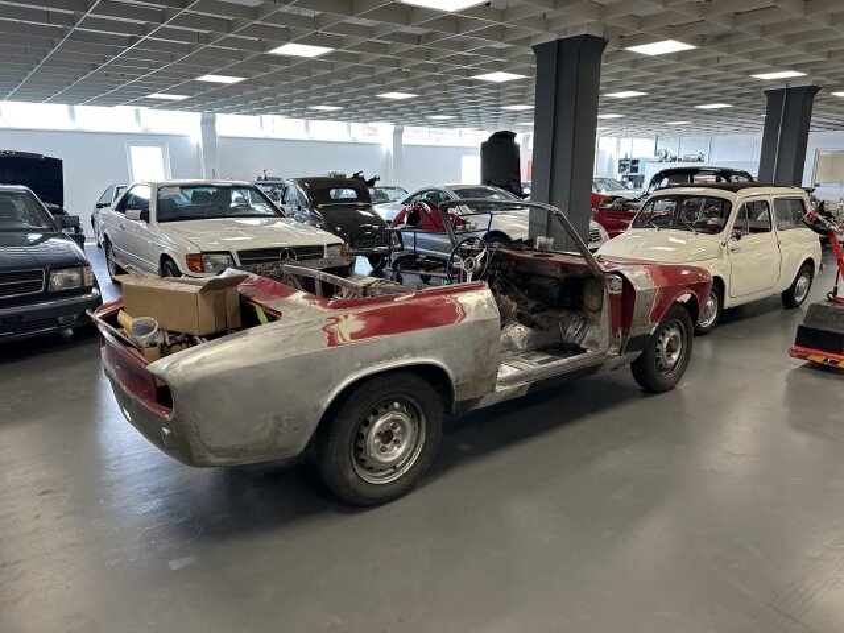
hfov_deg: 71.6
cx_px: 422
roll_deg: -0.2
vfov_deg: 56.8
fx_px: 585
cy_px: 316
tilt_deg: -11.6
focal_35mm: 24
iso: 200
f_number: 1.78
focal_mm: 6.86
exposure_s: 1/121
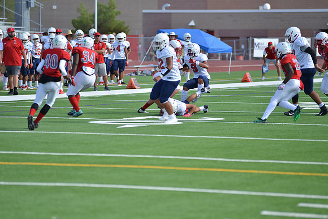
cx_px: 164
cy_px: 110
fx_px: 1823
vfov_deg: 6.9
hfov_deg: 10.3
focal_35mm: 200
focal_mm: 200
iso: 160
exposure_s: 1/1600
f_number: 2.8
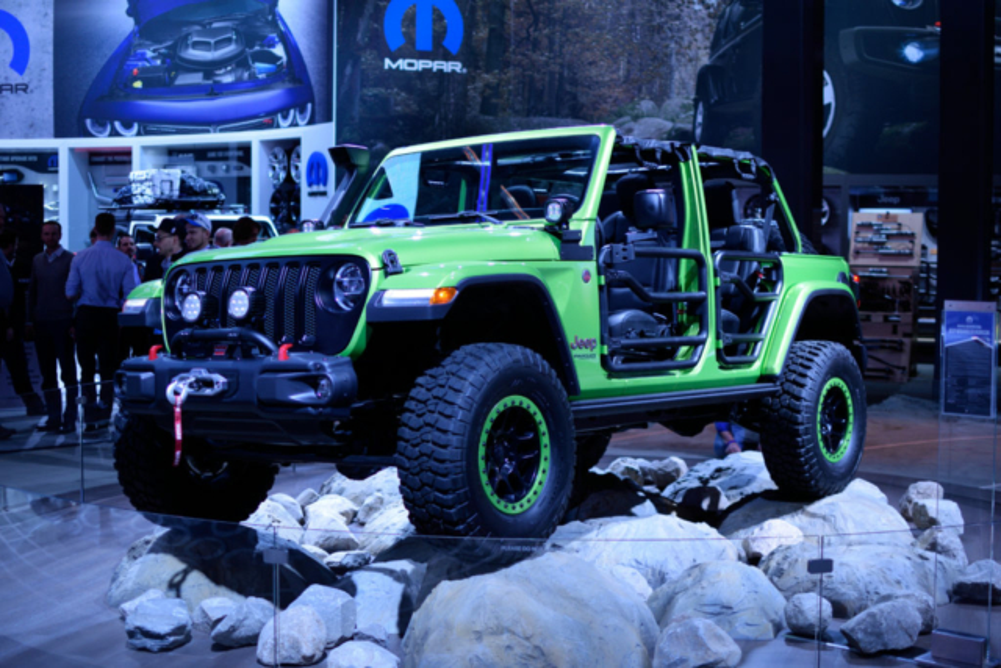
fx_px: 1460
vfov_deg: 25.8
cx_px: 500
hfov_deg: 37.8
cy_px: 334
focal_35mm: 52
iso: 200
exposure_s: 1/160
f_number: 1.8
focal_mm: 35
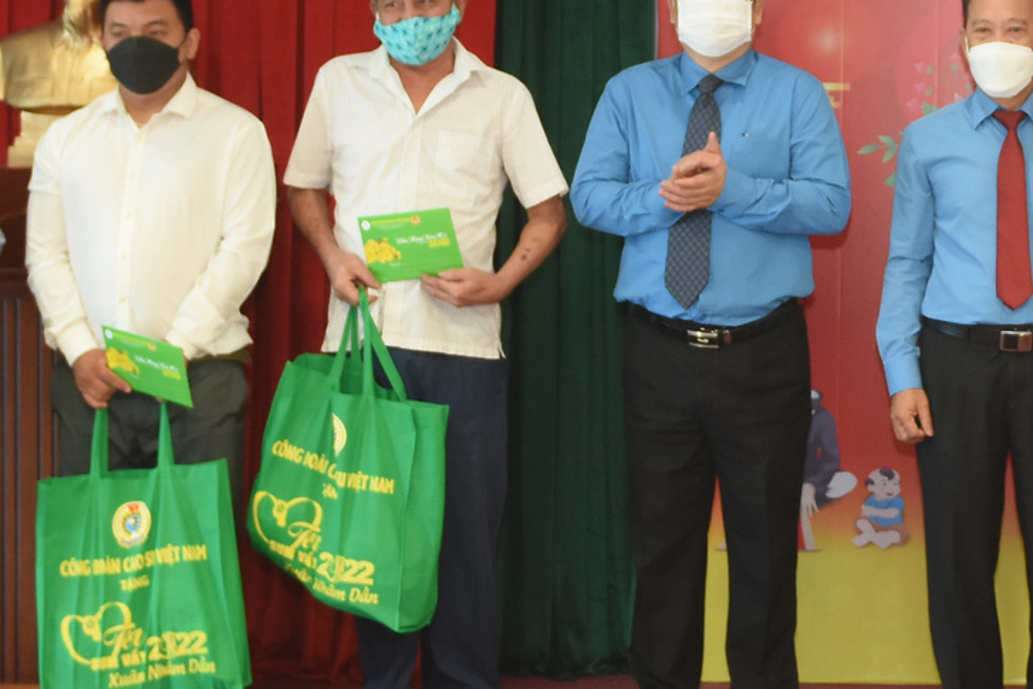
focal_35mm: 99
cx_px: 908
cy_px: 96
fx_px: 2841
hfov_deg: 20.2
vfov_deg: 13.7
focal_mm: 24
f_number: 2.8
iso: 800
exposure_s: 1/125
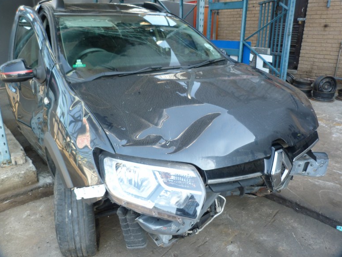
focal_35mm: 26
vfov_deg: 53.1
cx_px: 176
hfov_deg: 67.3
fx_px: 257
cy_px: 124
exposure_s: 1/60
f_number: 2.8
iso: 100
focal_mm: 4.5
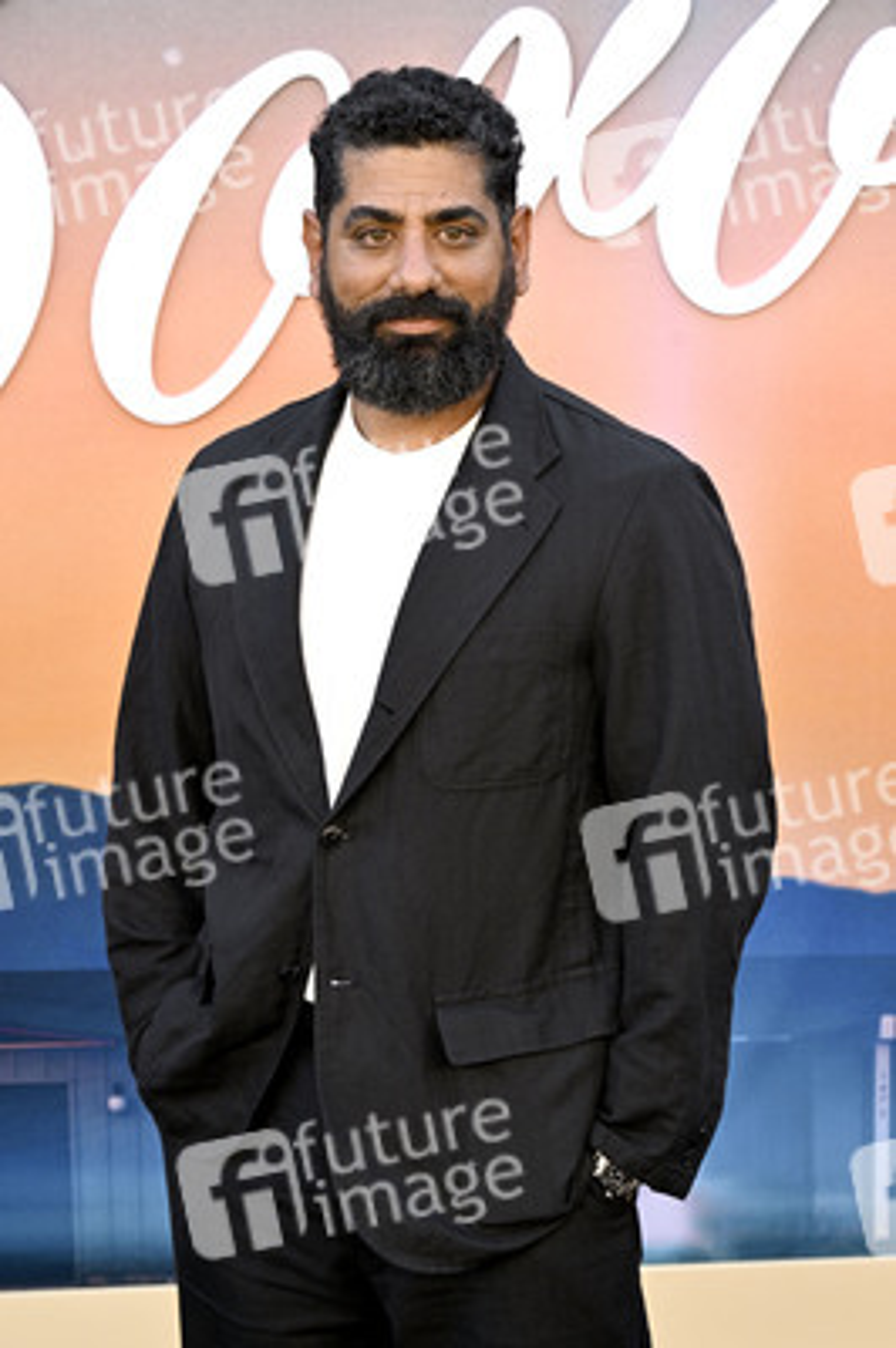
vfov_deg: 25.7
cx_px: 448
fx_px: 2954
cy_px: 674
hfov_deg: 17.2
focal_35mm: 79
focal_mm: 79
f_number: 7.1
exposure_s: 1/320
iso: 500
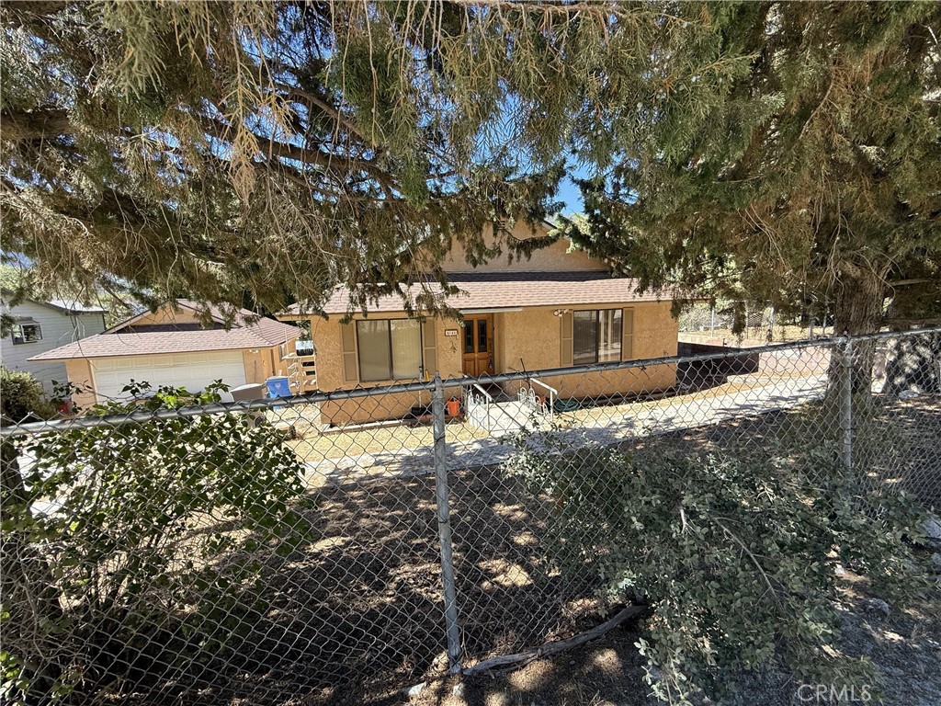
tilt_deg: -9.0
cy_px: 353
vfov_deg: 85.7
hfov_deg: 102.1
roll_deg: +1.6
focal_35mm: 14
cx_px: 470
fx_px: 381
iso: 64
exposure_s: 1/475
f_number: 2.2
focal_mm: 2.22
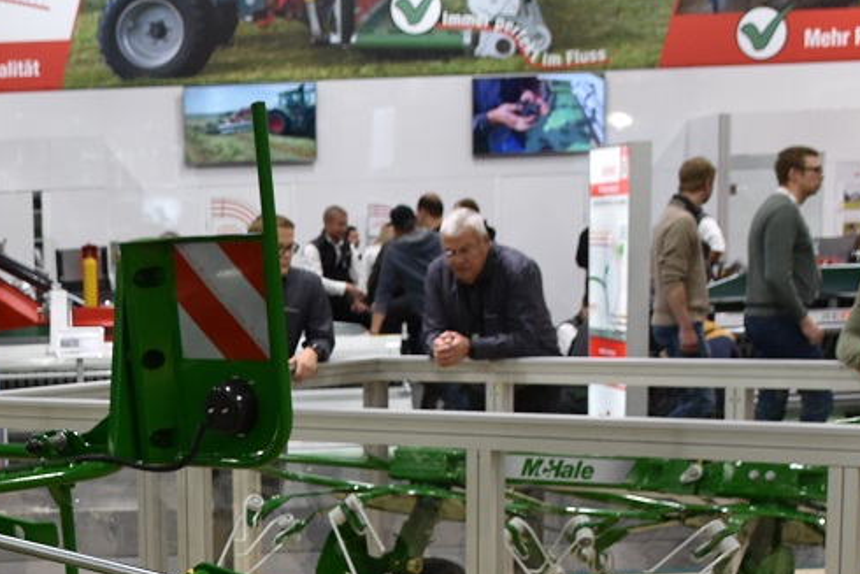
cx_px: 5
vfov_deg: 13.2
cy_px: 702
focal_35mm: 101
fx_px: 2413
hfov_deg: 19.6
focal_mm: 22
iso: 400
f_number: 4.5
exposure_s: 1/80
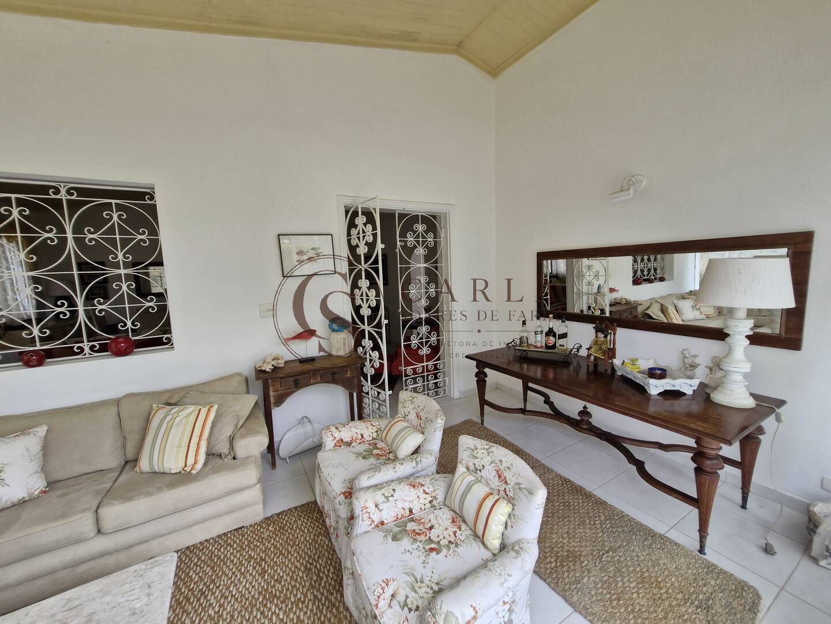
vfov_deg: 89.9
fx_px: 312
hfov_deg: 106.2
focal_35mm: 13
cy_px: 312
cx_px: 416
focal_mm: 1.74
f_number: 2.2
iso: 80
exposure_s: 1/120
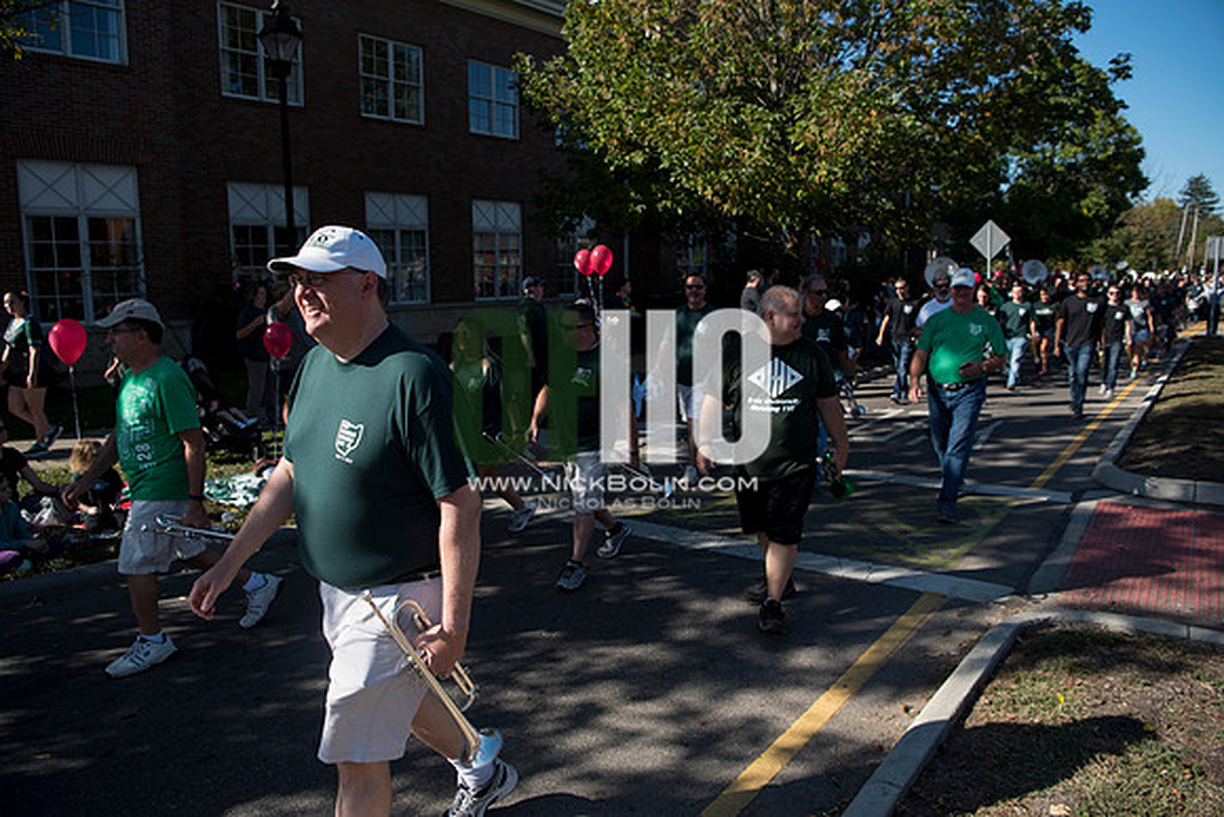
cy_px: 408
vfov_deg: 53.2
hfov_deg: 73.7
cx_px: 612
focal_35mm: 24
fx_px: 816
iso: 250
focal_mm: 24
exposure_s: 1/1600
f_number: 4.5
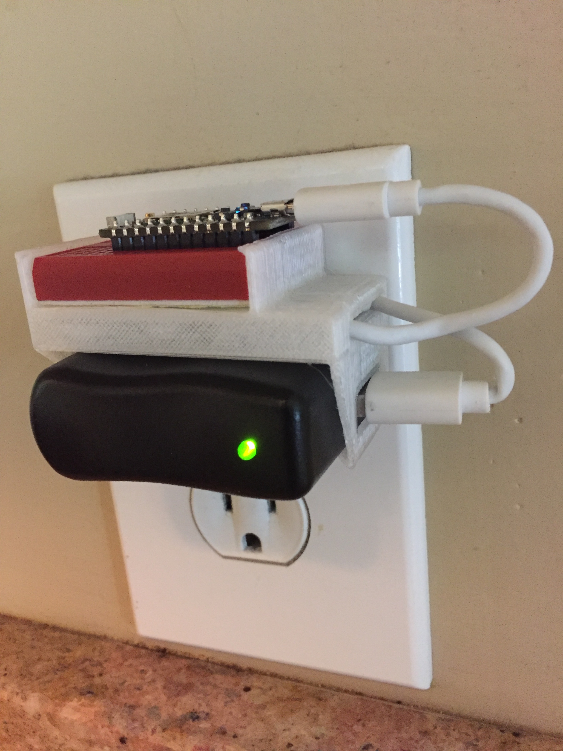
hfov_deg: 48.2
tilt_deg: -16.6
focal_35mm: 29
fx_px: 629
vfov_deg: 61.7
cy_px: 376
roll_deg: +5.5
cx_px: 282
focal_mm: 4.15
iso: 400
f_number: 2.2
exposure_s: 1/15
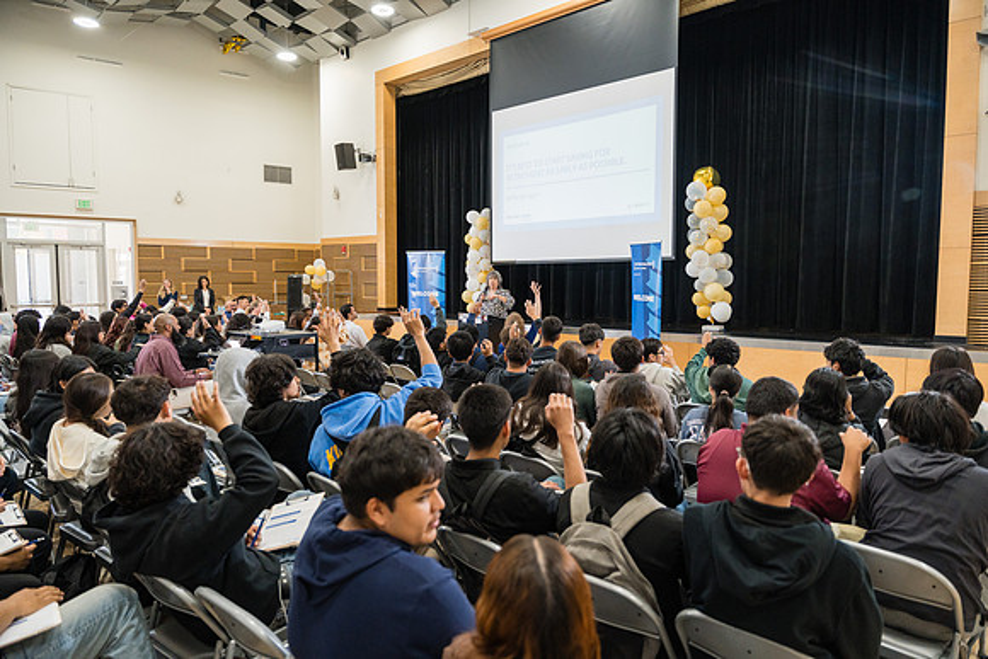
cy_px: 330
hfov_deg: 73.7
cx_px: 494
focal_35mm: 24
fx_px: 659
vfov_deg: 53.2
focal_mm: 24
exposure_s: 1/250
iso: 1600
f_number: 2.8
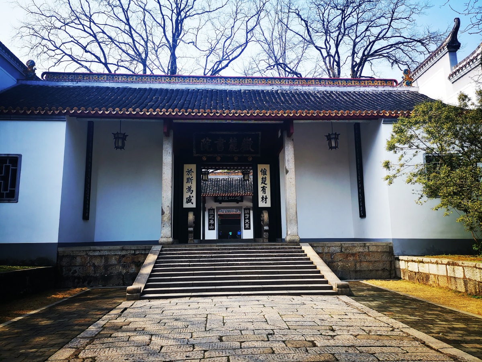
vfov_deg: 51.4
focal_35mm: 27
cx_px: 241
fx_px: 376
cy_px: 181
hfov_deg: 65.3
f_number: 1.8
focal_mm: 4.75
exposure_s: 1/972
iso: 50
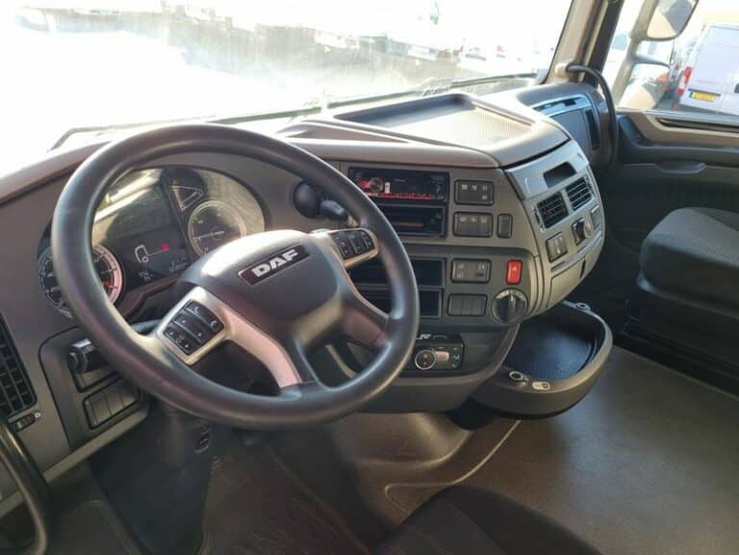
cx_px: 370
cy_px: 278
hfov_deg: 67.3
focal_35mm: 26
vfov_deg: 53.1
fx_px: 555
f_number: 1.8
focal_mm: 5.4
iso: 50
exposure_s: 1/139
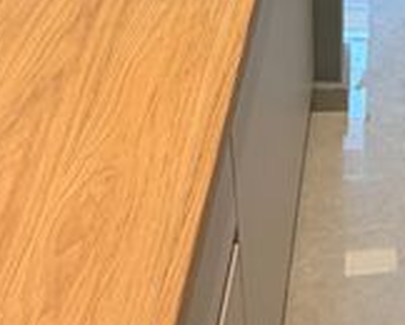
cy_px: -162
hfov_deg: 28.0
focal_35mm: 54
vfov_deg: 22.9
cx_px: 542
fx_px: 648
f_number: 2.2
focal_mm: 2.22
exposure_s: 1/100
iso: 125
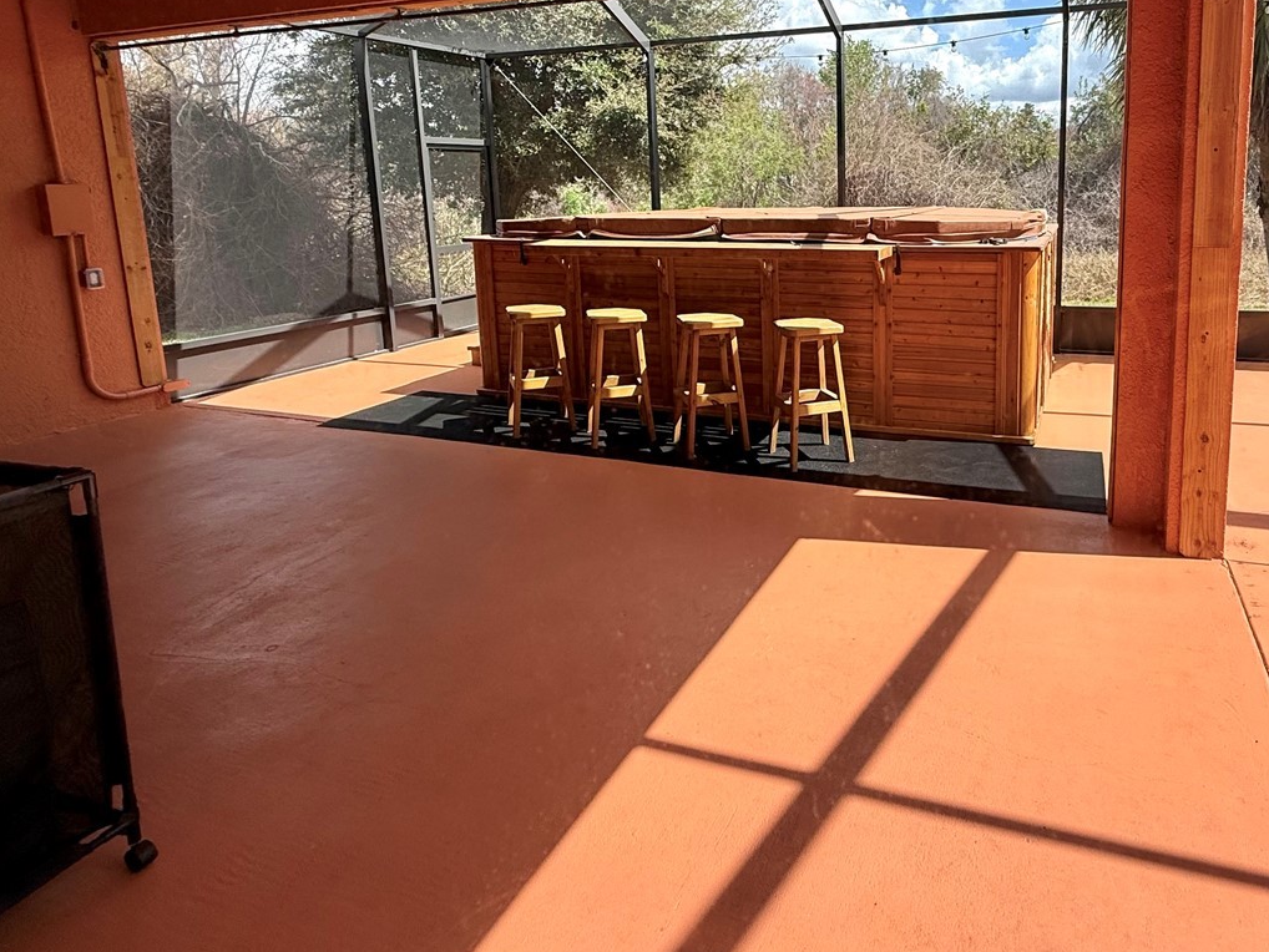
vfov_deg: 59.3
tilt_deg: -8.1
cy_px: 295
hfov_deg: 74.3
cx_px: 833
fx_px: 807
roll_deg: +0.8
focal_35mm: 22
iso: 50
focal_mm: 2.22
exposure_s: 1/596
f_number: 2.2
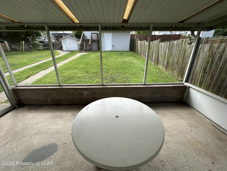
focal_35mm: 14
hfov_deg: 102.1
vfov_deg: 85.7
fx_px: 92
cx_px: 114
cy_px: 86
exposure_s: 1/329
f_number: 2.2
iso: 40
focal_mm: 2.22
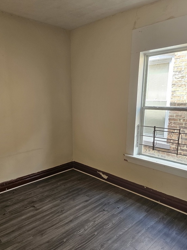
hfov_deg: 51.3
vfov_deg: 65.2
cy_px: 138
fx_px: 194
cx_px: 84
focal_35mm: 27
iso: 200
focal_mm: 6.3
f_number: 1.7
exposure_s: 1/180
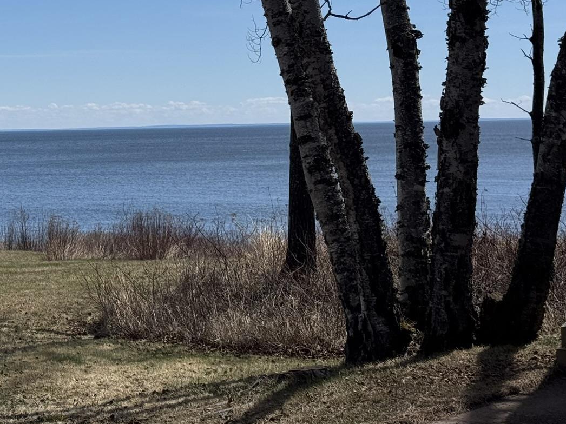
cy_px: 101
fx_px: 1537
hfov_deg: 20.4
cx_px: 51
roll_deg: +0.9
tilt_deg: -0.3
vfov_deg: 15.6
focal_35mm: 94
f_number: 1.78
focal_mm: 6.76
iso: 64
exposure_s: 1/7937
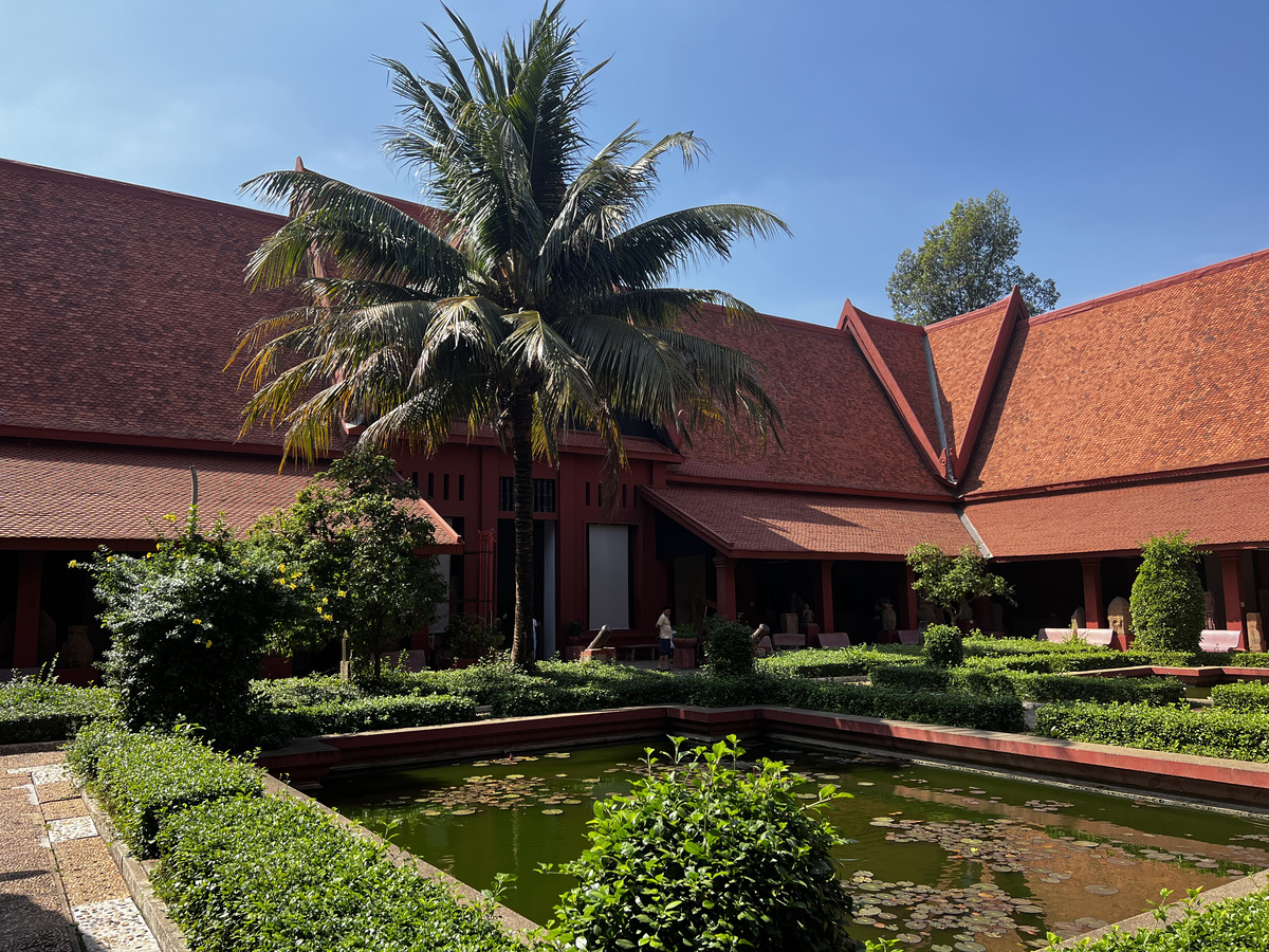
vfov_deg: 53.1
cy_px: 476
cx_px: 634
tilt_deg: +7.6
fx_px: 953
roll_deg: +1.0
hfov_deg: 67.3
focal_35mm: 26
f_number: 1.5
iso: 50
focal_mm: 5.7
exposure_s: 1/2123
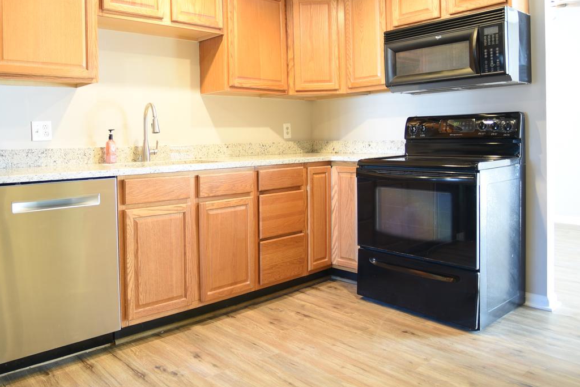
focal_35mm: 28
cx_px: 215
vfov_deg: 46.0
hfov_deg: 64.4
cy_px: 145
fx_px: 451
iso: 100
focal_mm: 14
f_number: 2.8
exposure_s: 1/2.5
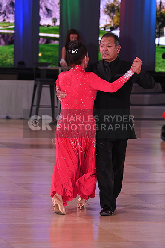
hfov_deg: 7.9
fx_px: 1202
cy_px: 124
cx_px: 82
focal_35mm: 175
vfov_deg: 11.7
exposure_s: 1/200
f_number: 5.6
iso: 1000
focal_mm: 175
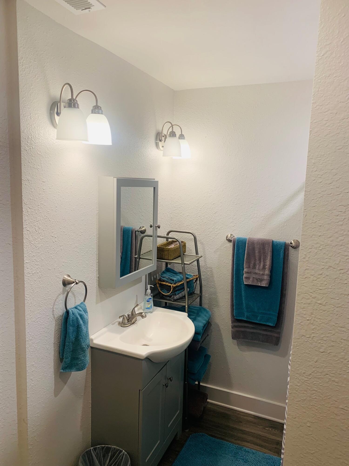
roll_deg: -1.0
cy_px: 233
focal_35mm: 26
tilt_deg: -8.0
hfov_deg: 53.1
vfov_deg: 67.3
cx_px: 174
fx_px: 350
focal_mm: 4.25
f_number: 1.8
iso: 50
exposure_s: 1/60
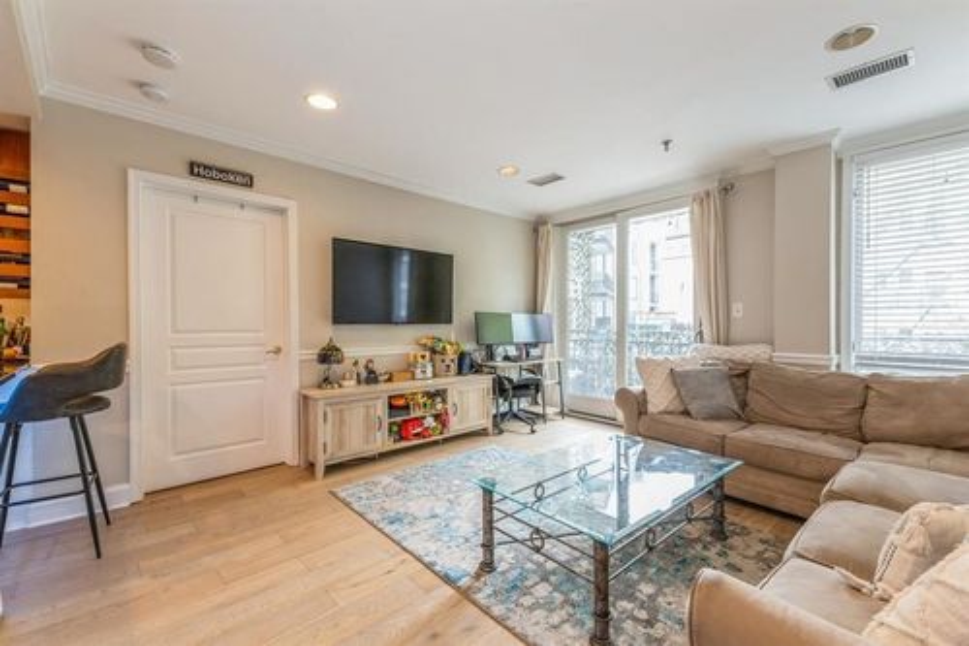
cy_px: 323
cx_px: 484
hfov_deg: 100.4
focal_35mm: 15
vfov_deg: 77.3
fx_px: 404
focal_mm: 15
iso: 640
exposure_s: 1/5
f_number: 14
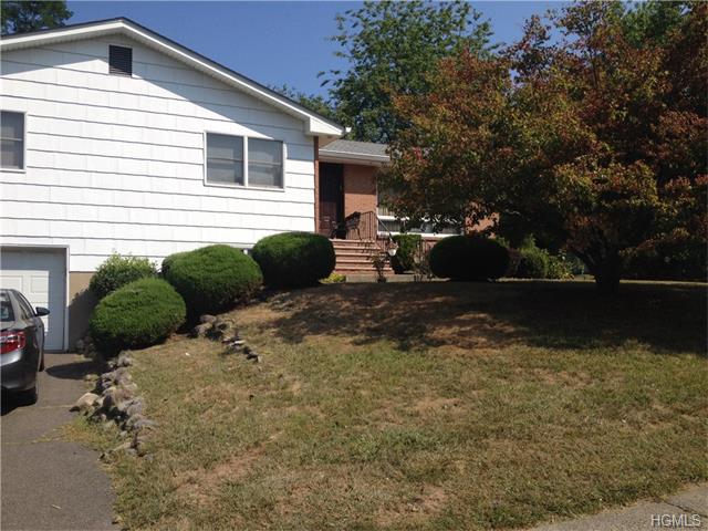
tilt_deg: +4.2
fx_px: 716
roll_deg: +0.6
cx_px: 354
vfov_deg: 40.7
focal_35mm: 35
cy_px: 266
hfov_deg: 52.6
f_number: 2.4
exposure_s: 1/1972
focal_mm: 4.28
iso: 50
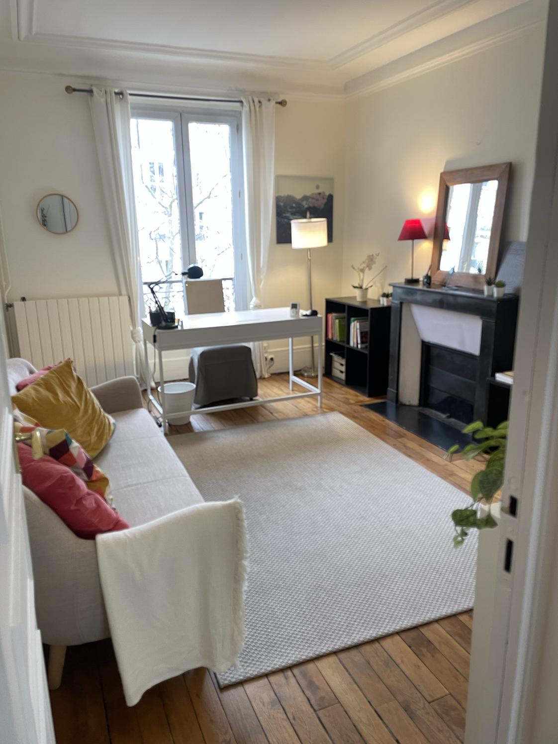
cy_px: 372
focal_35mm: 26
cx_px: 279
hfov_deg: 53.1
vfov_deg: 67.3
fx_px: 559
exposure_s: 1/50
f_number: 1.6
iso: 125
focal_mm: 4.2
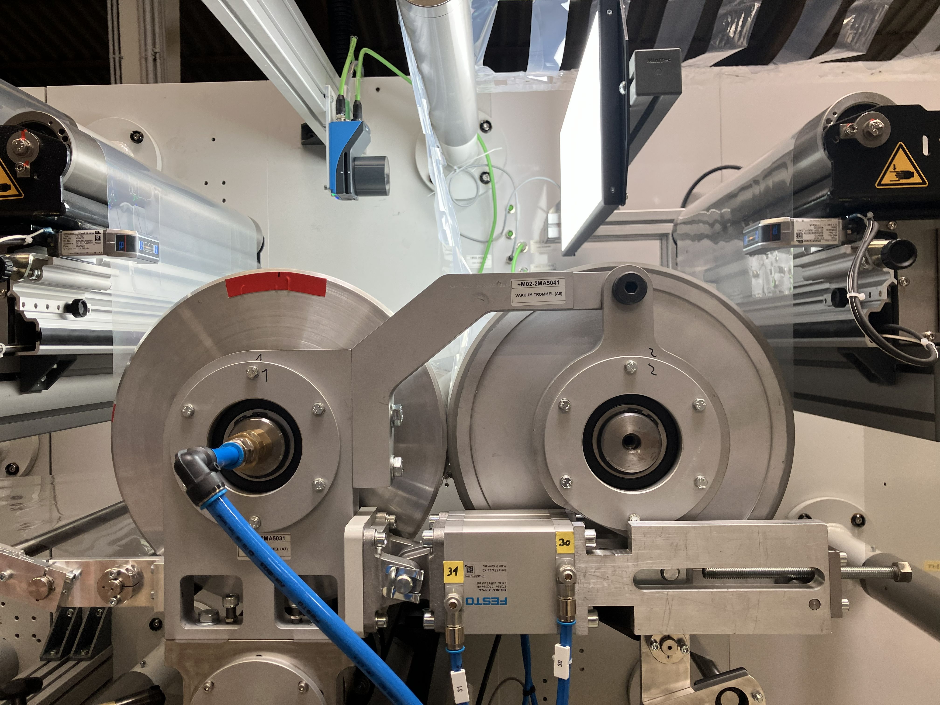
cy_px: 352
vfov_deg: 49.7
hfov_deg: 63.4
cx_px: 470
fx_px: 760
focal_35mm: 28
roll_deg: +0.8
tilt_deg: +3.3
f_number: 1.8
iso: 50
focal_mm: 3.99
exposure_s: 1/121
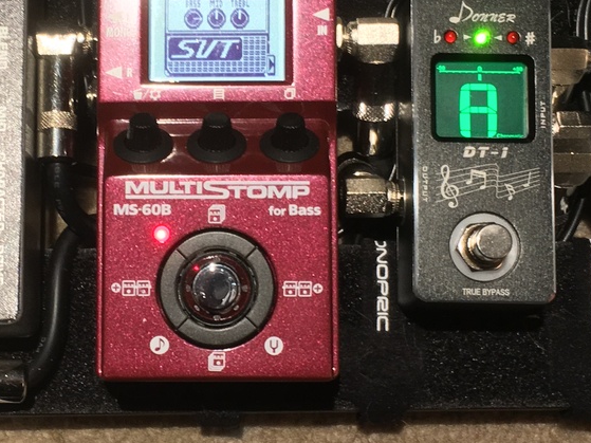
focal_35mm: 83
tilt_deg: -79.1
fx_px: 1417
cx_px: 197
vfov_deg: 17.8
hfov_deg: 23.5
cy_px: 209
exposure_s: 1/30
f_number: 2.2
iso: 64
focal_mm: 4.15
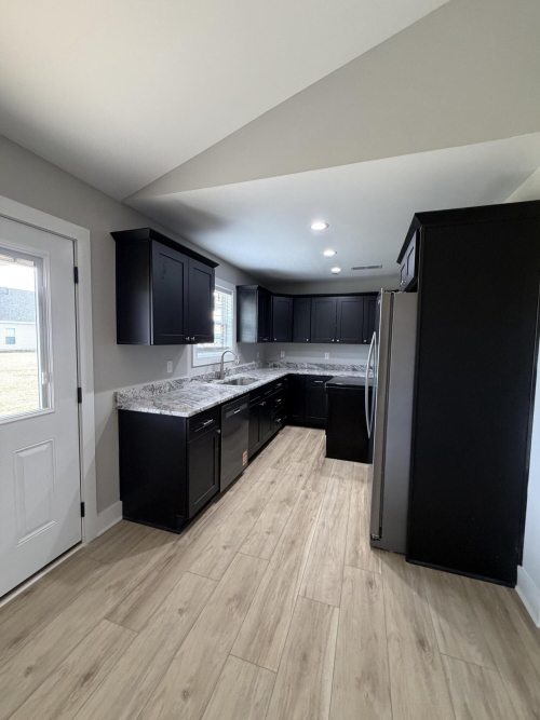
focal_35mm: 14
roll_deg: -0.8
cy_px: 360
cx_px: 270
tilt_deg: -2.9
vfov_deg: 102.1
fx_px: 291
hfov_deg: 85.7
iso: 250
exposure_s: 1/60
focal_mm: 2.22
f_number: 2.2
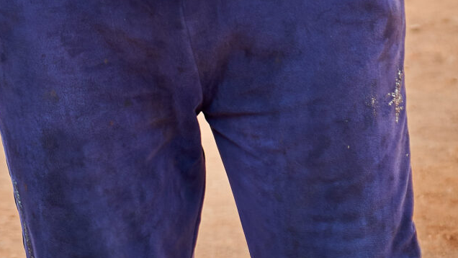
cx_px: -74
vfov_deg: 5.3
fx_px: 2563
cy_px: -598
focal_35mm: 211
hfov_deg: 10.1
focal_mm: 50
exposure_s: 1/200
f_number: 2.8
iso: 100
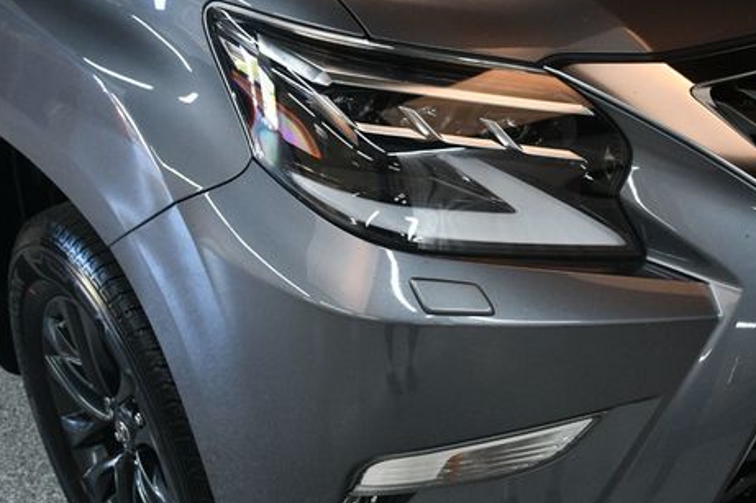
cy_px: 259
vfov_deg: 27.0
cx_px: 436
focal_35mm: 50
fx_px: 1050
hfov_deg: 39.5
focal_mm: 24
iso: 1250
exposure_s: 1/125
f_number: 3.8
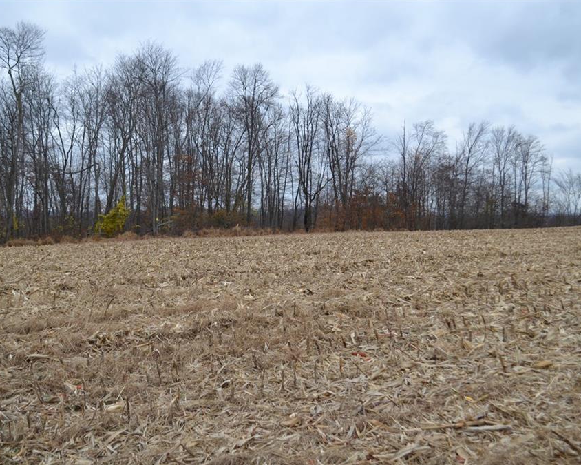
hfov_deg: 44.7
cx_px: 246
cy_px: 232
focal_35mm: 41
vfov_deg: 36.5
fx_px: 705
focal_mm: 24
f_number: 5.6
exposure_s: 1/125
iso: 110
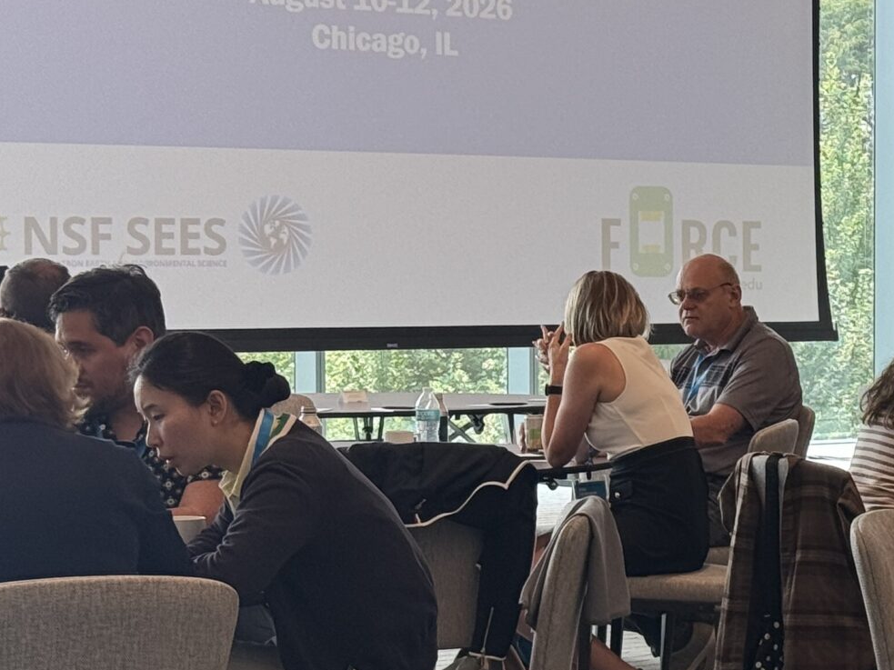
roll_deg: -0.6
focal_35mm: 125
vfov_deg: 11.9
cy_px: 385
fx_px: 3228
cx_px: 1120
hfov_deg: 15.1
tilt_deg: -3.2
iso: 64
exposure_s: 1/461
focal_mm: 6.76
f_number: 1.78
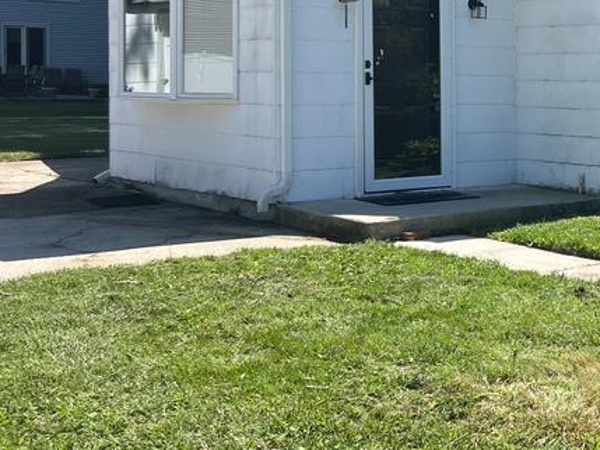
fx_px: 1075
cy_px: 112
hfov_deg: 27.7
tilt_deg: -1.1
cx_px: 703
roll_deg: -0.4
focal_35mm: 62
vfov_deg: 23.4
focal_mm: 5.7
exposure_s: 1/2353
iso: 50
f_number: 1.5
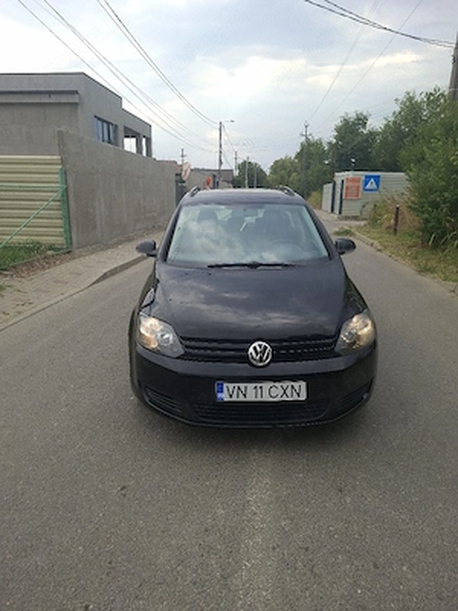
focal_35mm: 23
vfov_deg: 73.9
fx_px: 406
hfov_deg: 58.9
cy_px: 306
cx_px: 229
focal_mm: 5.54
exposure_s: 1/526
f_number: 1.8
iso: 50
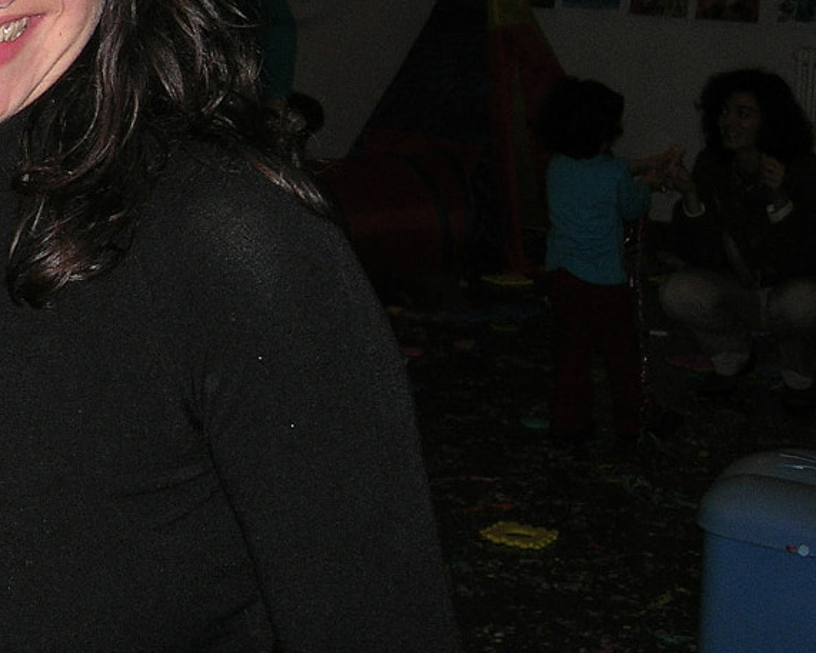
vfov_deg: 14.6
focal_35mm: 104
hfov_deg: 17.5
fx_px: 2512
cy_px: 39
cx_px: -190
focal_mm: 7.8
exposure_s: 1/60.1
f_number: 2.8
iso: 64
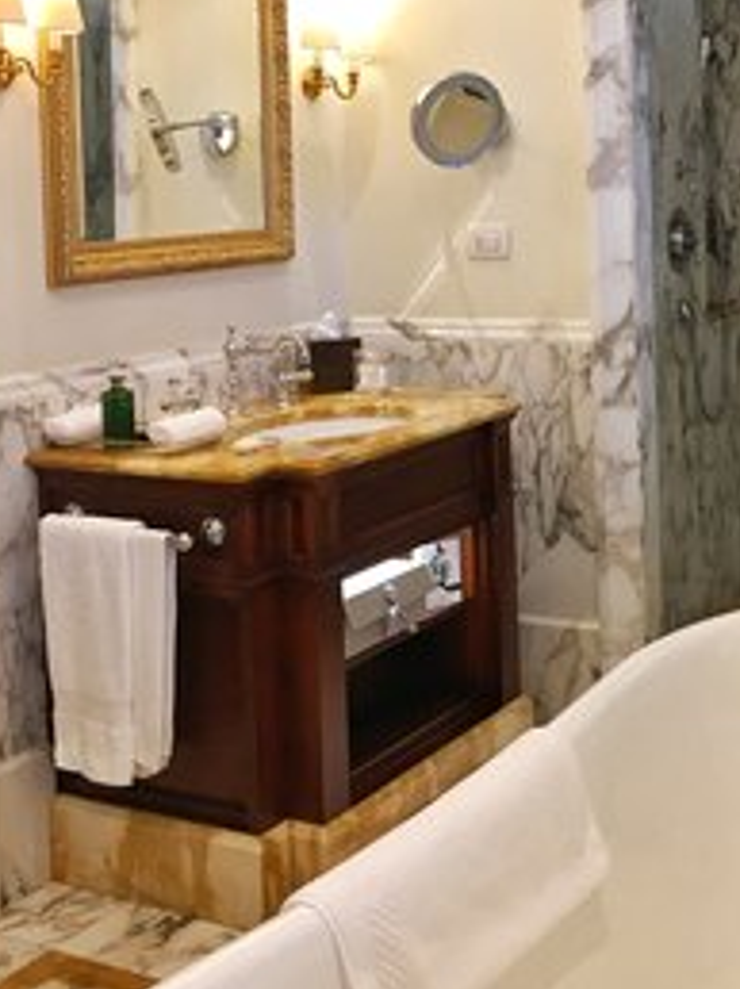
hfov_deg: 26.8
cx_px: 514
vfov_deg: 34.7
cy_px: 230
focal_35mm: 54
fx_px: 1542
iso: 40
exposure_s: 1/33
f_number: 2.2
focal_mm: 4.15
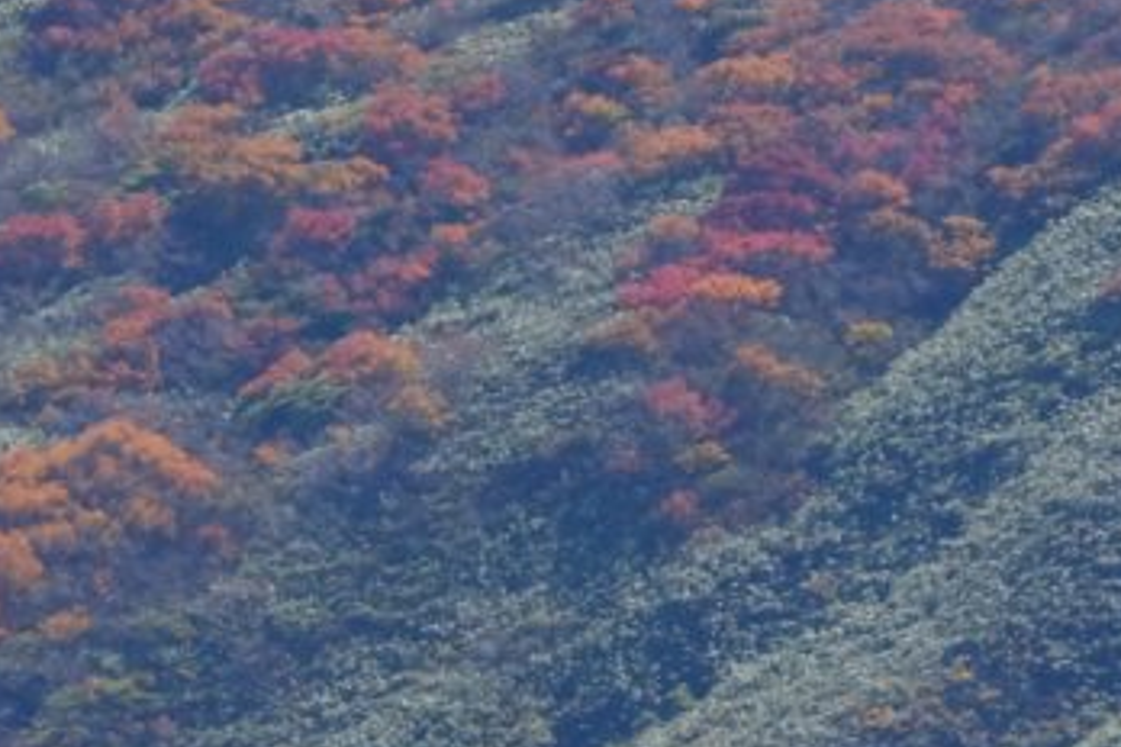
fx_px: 27276
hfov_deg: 2.4
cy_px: 1001
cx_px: 267
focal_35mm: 876
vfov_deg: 1.6
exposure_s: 1/320
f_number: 8
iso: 200
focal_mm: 135
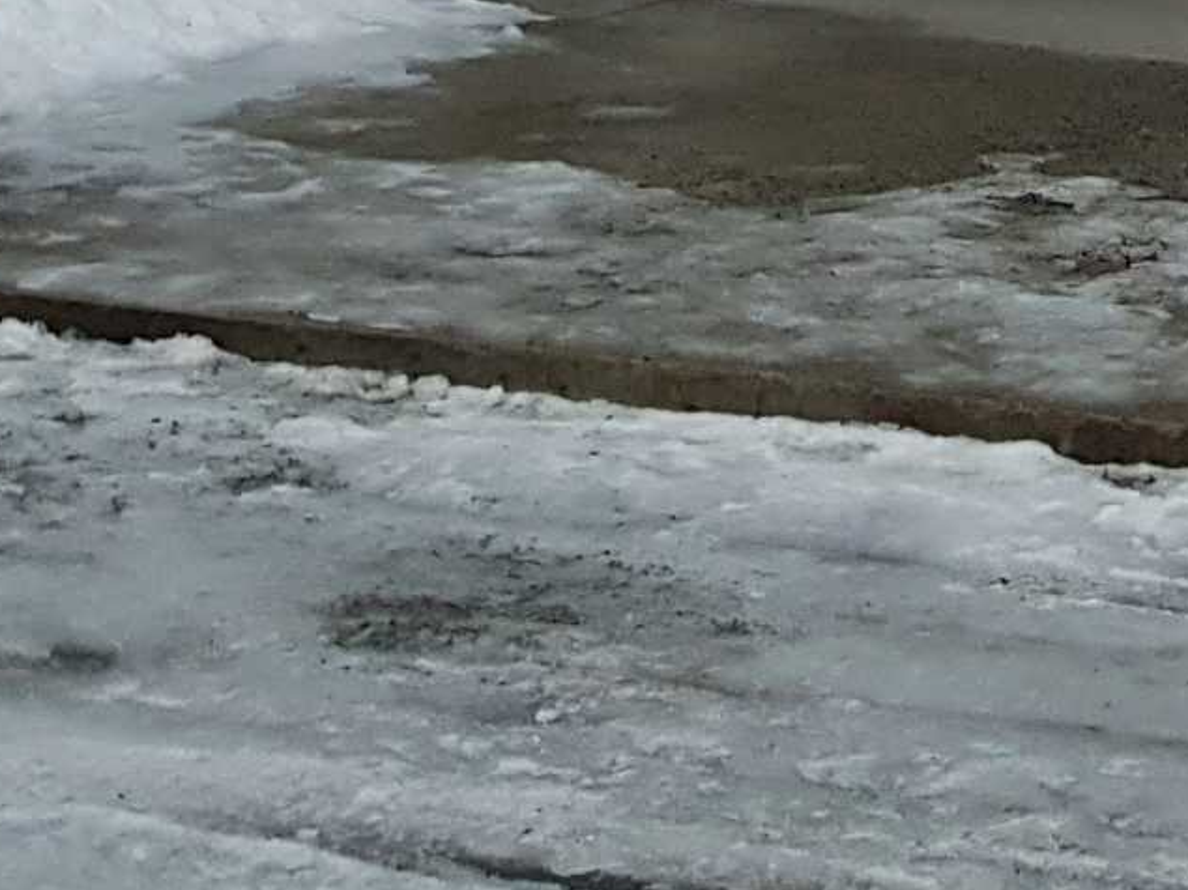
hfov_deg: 15.3
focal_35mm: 118
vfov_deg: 11.0
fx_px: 4049
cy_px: -1081
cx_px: 1858
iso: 160
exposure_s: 1/50
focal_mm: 4.2
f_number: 1.7
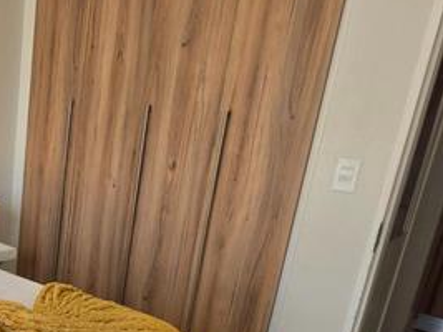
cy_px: 267
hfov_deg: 42.6
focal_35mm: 39
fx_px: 499
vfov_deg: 35.6
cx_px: 20
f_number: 1.9
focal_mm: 2.2
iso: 32
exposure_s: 1/296
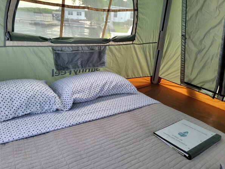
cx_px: 115
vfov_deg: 49.7
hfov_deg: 63.4
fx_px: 182
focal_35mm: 28
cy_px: 90
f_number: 1.8
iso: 64
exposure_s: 1/120
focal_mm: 5.4
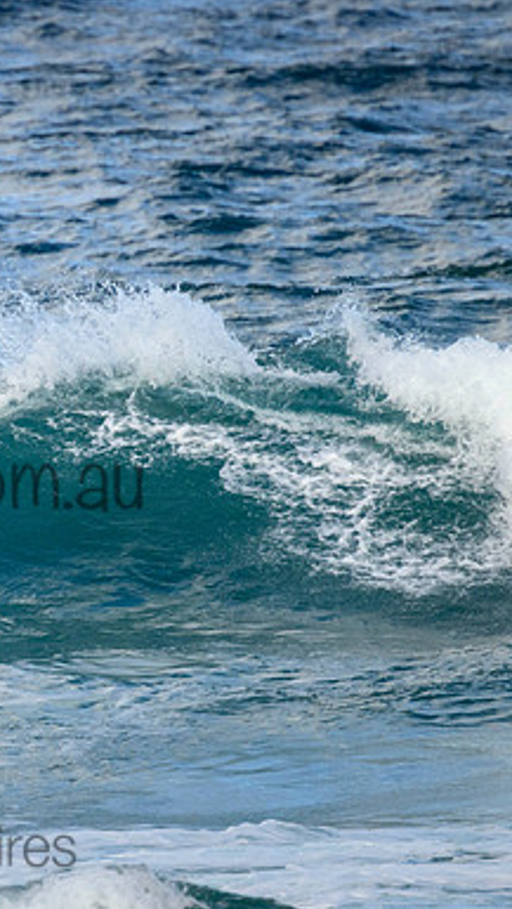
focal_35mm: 1263
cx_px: -106
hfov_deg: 1.0
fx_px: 30436
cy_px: 454
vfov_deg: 1.7
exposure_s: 1/1600
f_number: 11
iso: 1600
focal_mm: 800
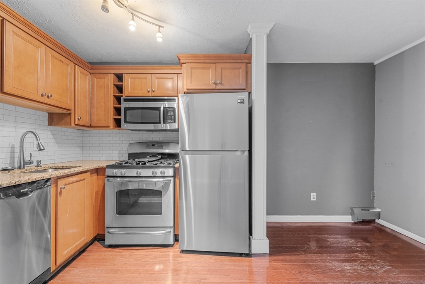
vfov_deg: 81.2
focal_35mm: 14
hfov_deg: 104.2
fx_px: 165
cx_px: 212
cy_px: 142
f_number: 8
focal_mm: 14
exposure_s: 3
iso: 800
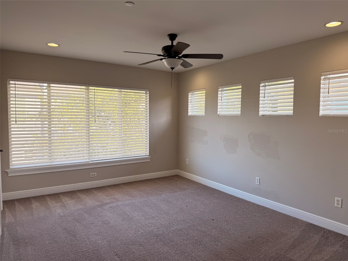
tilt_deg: -2.8
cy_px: 130
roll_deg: -1.6
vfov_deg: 56.8
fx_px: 241
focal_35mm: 24
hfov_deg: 71.6
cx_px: 174
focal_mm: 6.76
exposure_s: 1/296
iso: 100
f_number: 1.78
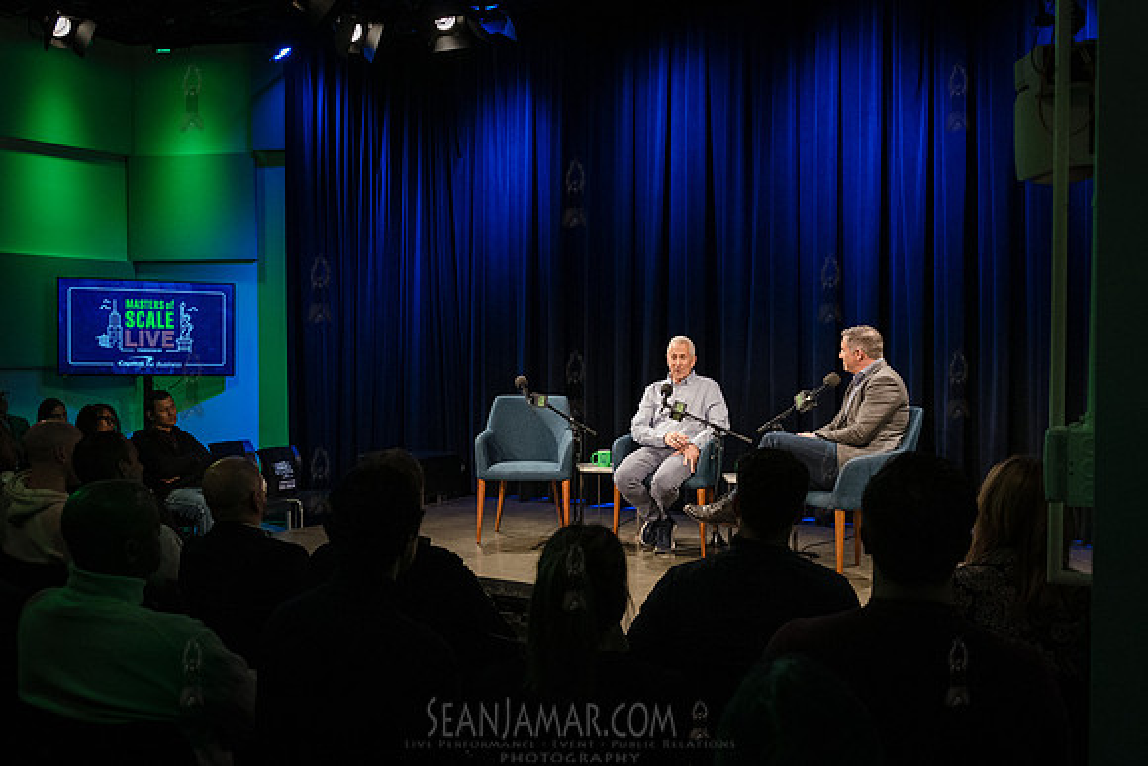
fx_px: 1096
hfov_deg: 55.3
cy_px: 393
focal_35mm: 34
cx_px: 547
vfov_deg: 38.5
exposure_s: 1/250
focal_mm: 27
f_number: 4
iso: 3200
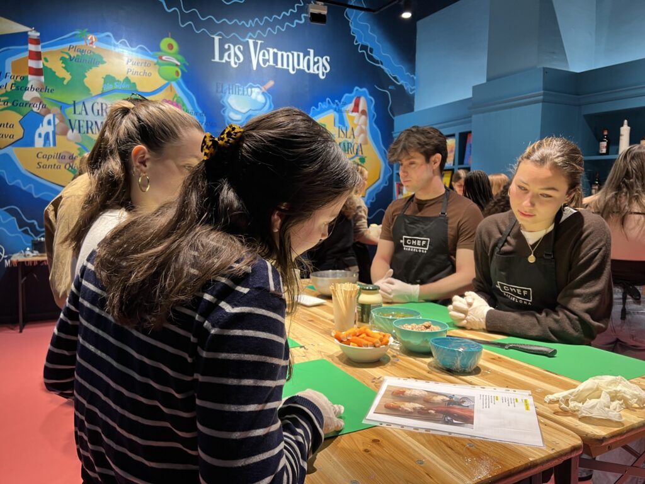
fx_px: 484
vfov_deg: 53.1
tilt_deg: -6.1
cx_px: 322
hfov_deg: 67.3
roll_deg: -0.2
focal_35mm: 26
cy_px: 242
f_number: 1.5
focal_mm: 5.7
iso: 80
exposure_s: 1/50
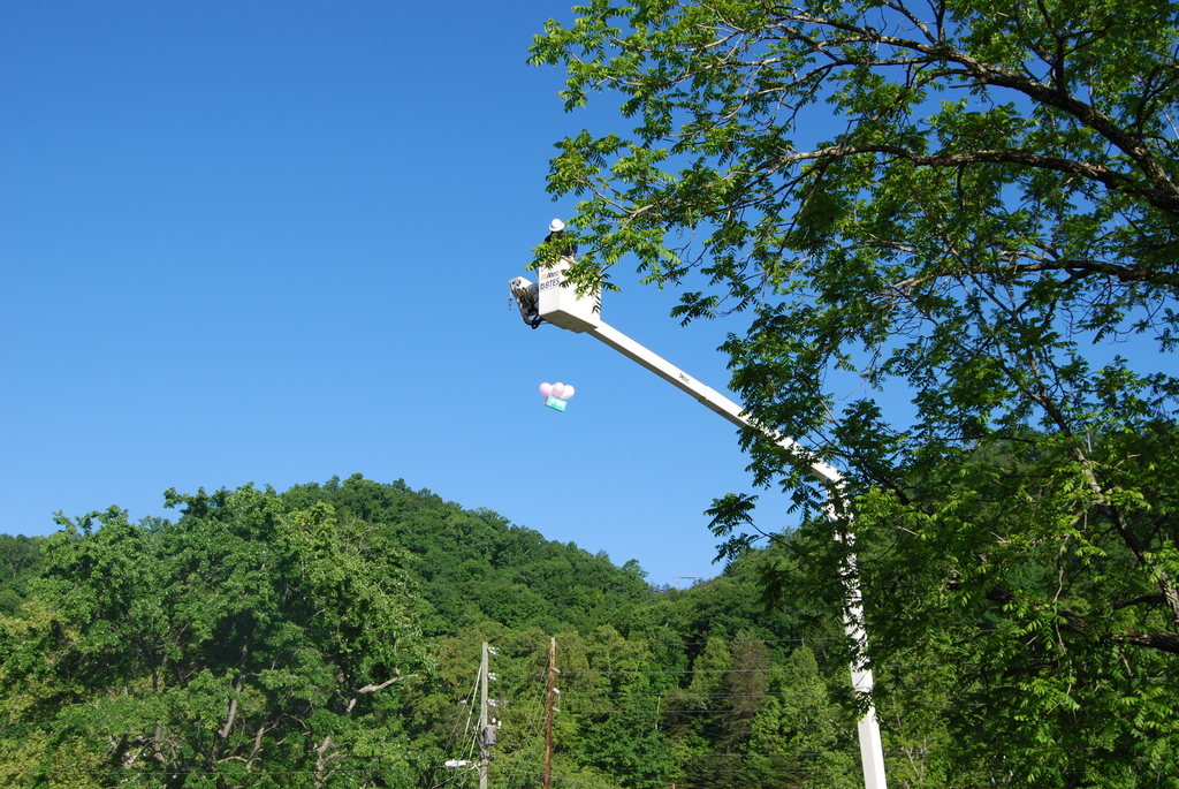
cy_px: 394
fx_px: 1278
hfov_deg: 49.5
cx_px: 590
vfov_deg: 34.3
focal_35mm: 39
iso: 100
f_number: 7.1
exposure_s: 1/200
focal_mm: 26
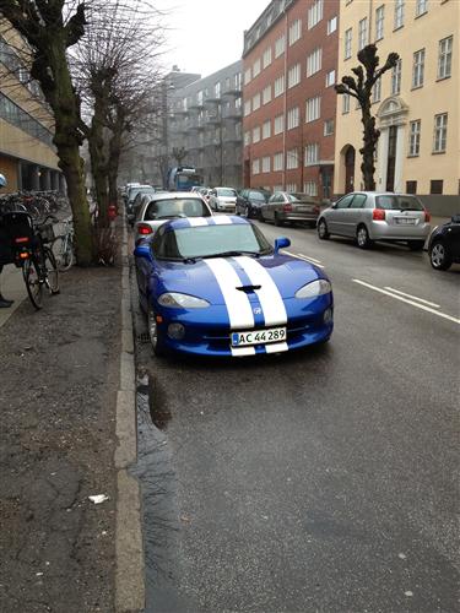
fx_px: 620
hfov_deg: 40.7
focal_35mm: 35
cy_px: 306
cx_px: 230
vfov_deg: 52.6
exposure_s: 1/120
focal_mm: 4.28
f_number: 2.4
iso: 80
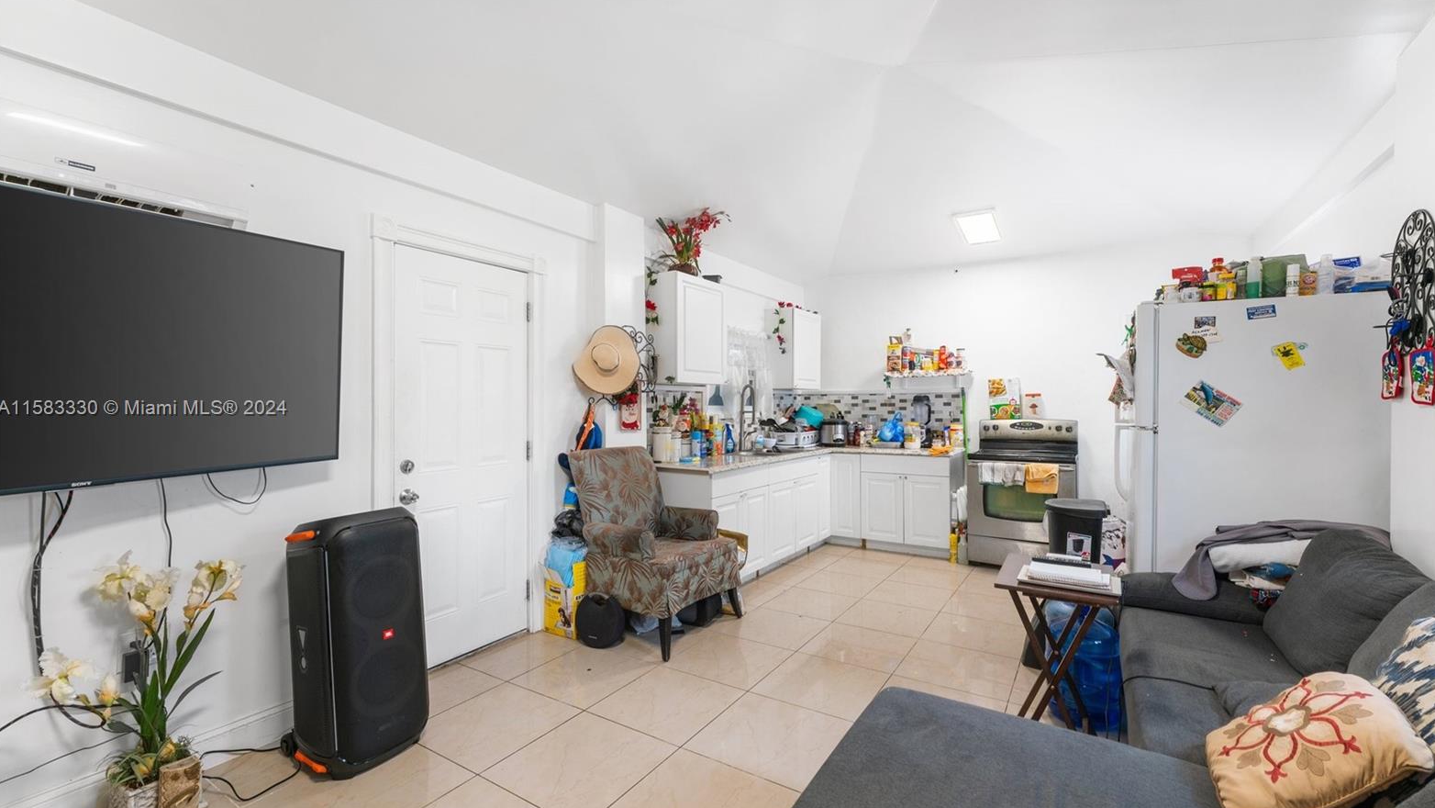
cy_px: 410
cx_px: 728
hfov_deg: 103.0
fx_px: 571
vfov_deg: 70.5
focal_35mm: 15
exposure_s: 1/5
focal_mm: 14
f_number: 8
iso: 200
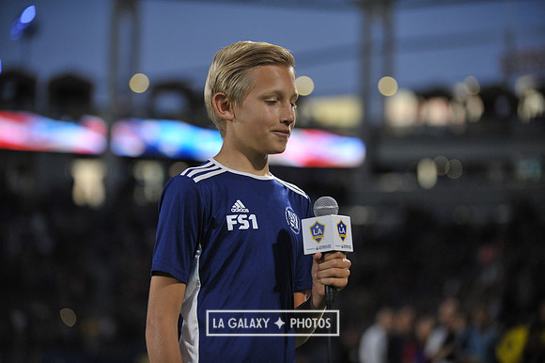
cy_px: 182
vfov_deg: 11.8
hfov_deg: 17.7
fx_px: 1755
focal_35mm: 116
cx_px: 272
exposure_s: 1/1000
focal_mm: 116
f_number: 2.8
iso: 1600
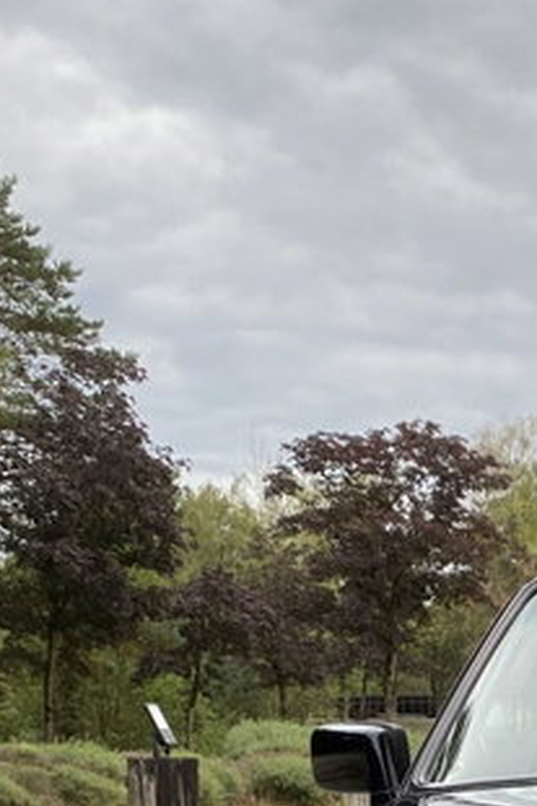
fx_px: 1993
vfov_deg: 21.2
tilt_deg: -5.3
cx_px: 838
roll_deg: -1.0
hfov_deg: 14.2
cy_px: 980
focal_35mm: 89
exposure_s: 1/122
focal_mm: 4.25
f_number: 1.8
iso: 50
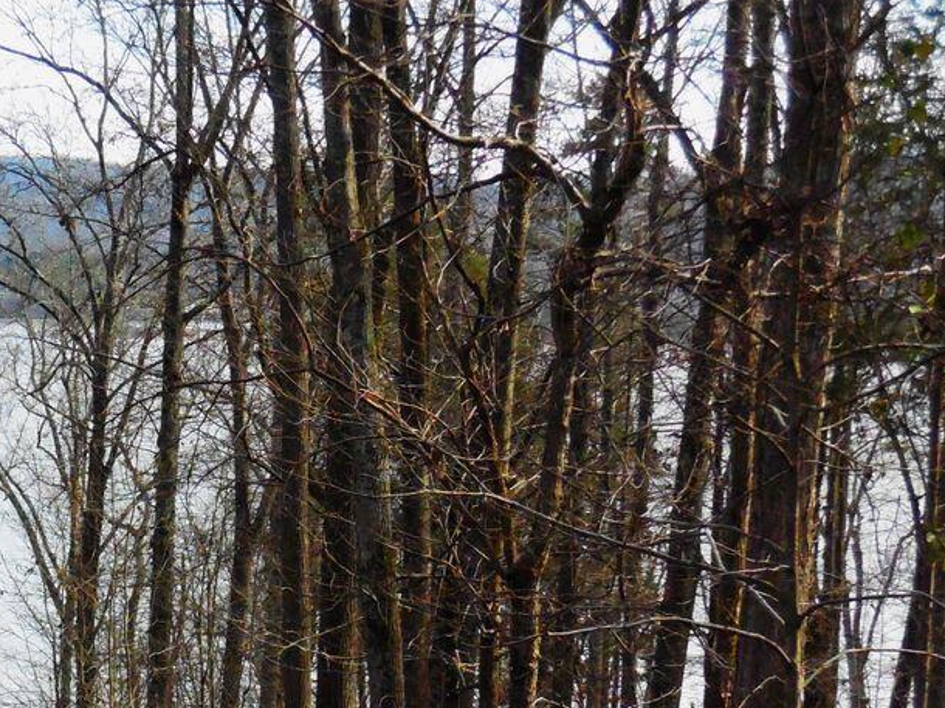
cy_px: 559
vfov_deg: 10.9
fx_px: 3711
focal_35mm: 136
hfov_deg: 14.4
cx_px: 184
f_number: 9.1
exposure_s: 1/640
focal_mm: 14.5
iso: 1600
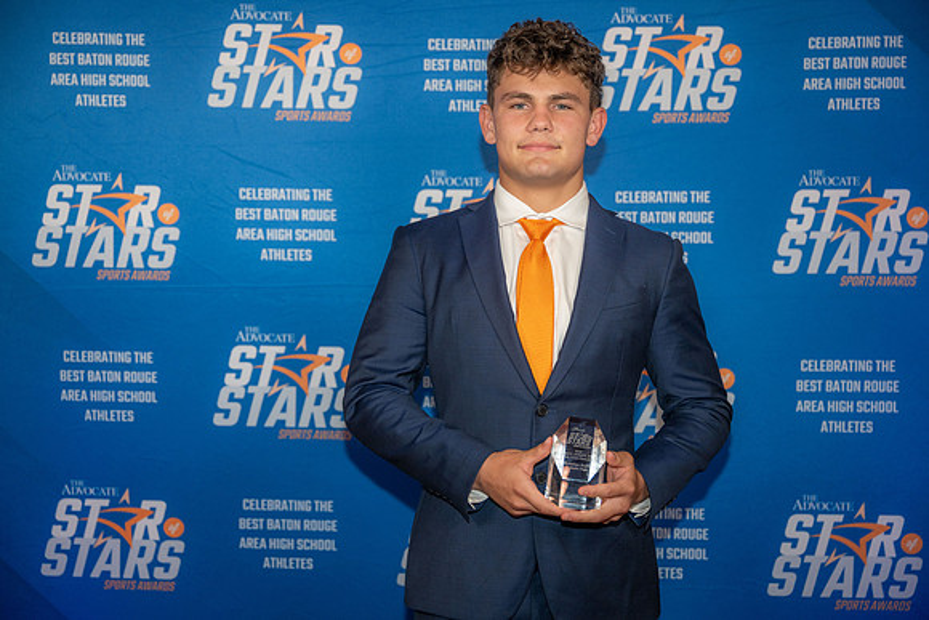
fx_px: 1265
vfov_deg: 27.5
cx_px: 464
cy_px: 310
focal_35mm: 49
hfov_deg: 40.3
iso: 320
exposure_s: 1/160
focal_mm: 49
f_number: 3.2
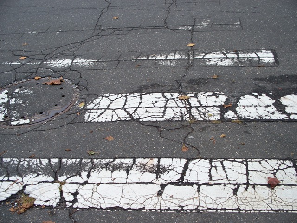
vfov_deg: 31.5
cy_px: 112
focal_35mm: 46
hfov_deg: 41.2
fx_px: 395
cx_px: 148
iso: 80
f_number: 2.9
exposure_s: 1/160
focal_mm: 9.86
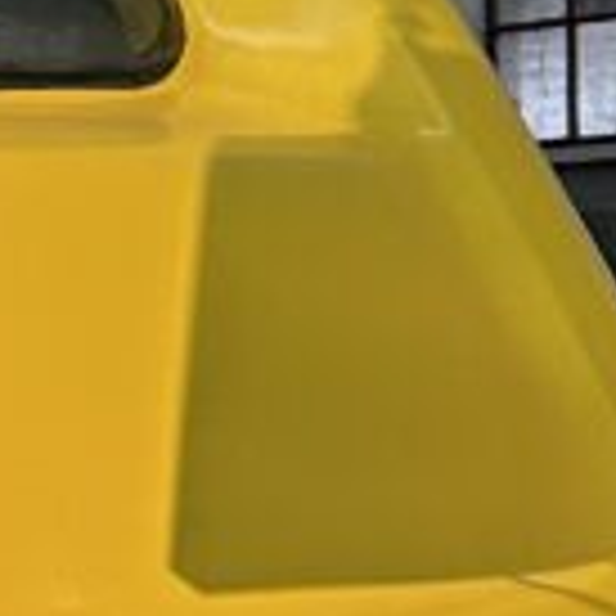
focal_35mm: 172
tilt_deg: -5.4
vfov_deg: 10.1
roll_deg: +1.3
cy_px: 459
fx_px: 3463
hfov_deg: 9.4
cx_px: -706
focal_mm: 5.7
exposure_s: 1/118
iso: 100
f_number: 1.5
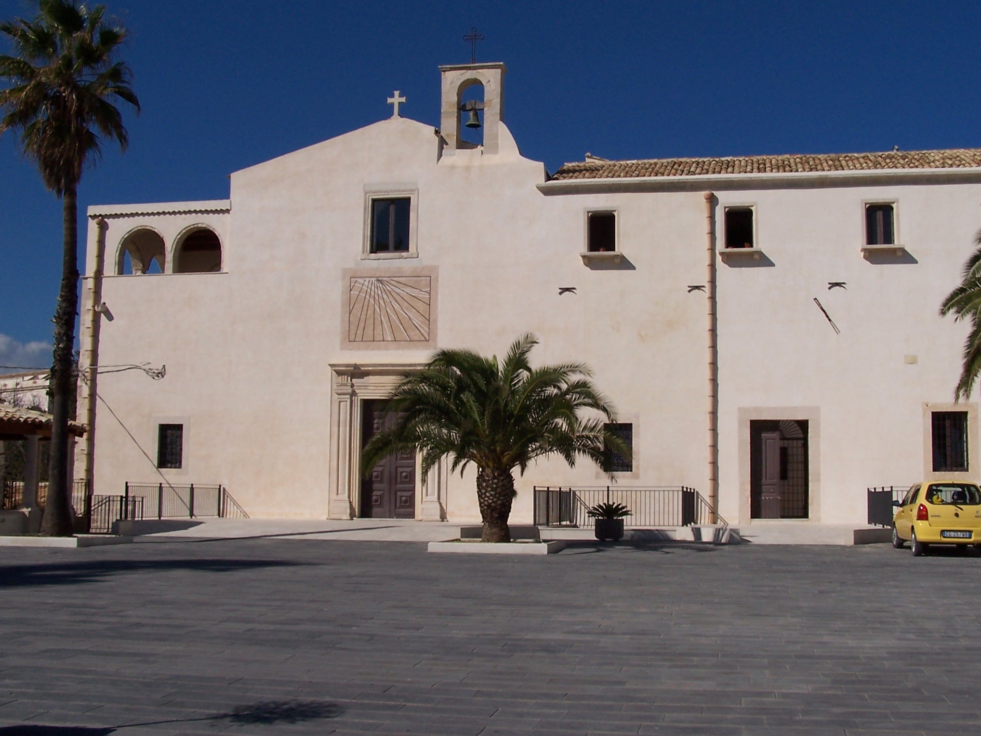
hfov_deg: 43.8
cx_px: 542
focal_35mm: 43
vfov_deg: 33.6
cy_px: 353
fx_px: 1219
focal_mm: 6.3
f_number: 5.6
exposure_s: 1/1000
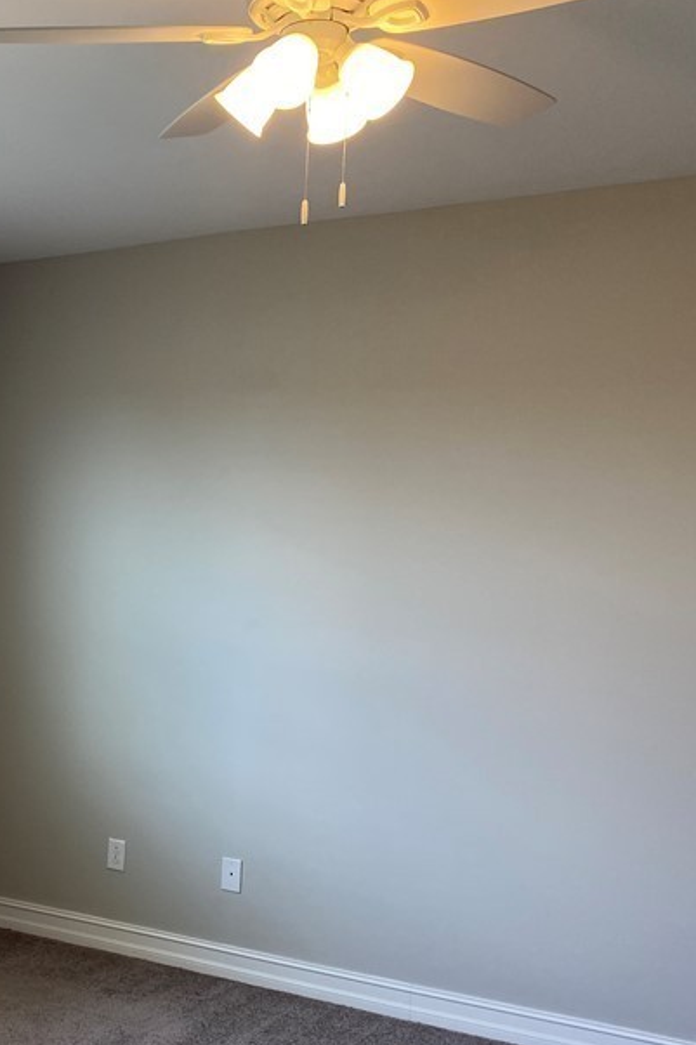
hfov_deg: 27.3
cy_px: 656
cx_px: -23
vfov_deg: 42.4
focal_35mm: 46
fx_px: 1335
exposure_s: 1/120
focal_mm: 4.25
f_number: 1.8
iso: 64
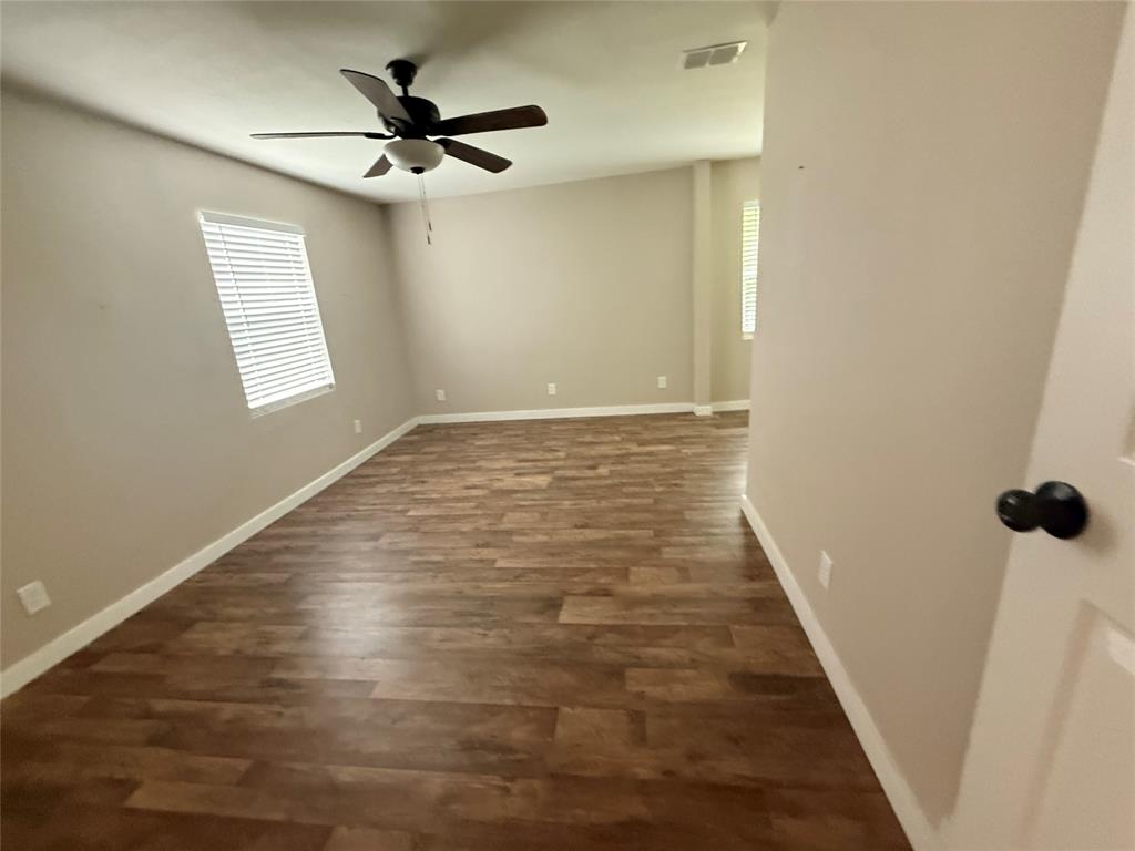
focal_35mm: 14
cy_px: 426
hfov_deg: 102.1
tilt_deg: -17.5
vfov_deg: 85.7
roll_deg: +5.3
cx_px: 568
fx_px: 459
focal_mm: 2.22
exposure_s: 1/60
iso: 640
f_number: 2.2
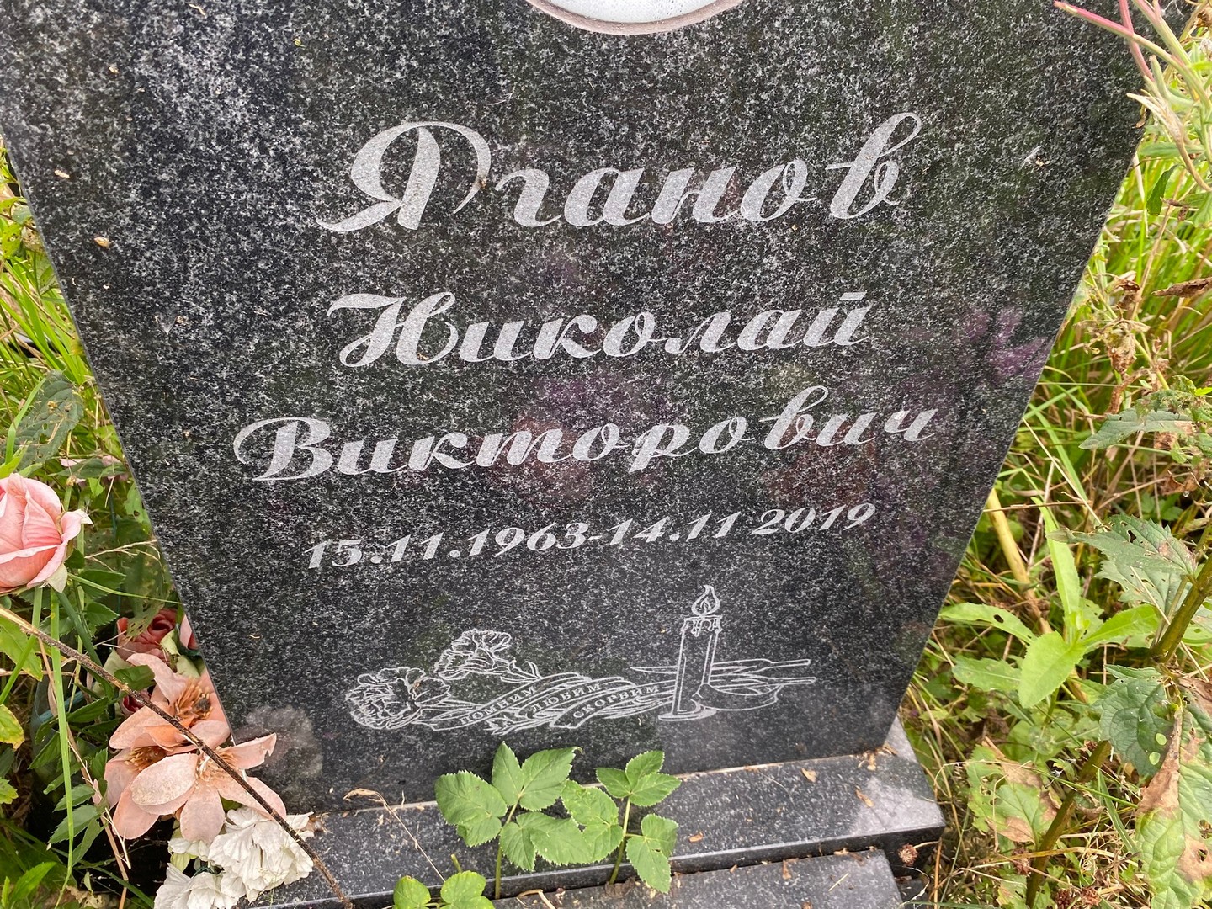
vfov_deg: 53.1
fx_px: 910
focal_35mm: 26
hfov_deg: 67.3
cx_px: 606
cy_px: 454
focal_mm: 4.25
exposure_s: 1/447
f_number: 1.8
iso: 32
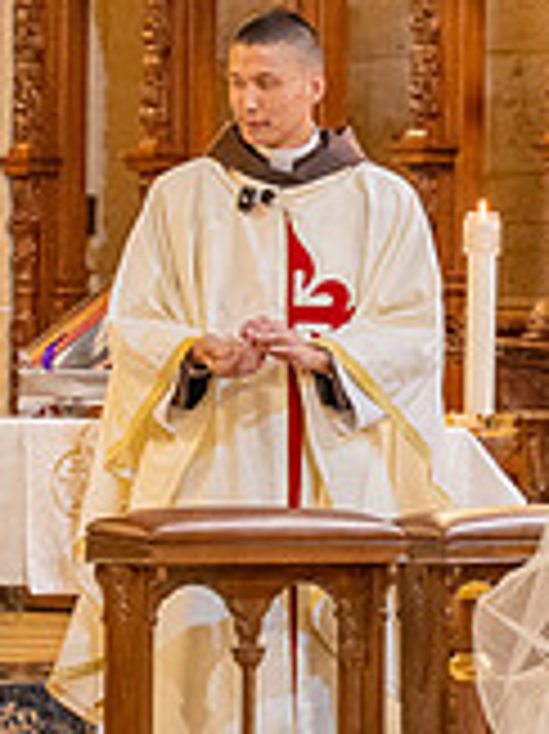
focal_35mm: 240
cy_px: 453
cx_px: 1228
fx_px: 5082
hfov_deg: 6.0
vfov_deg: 8.3
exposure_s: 1/125
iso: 2000
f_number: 2.8
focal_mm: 70
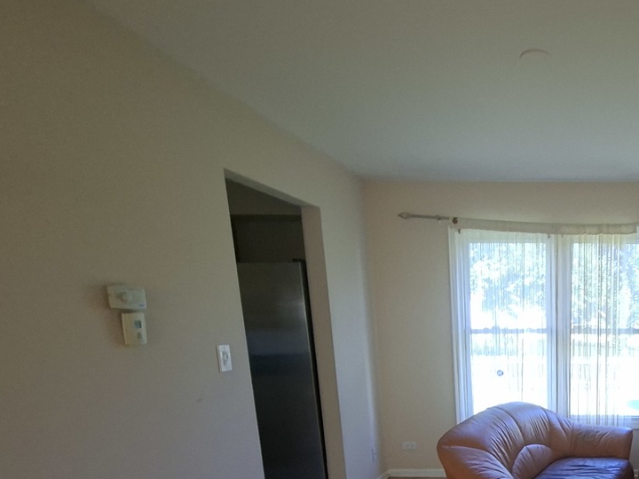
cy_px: 410
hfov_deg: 57.6
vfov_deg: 48.7
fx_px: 480
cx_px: 577
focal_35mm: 26
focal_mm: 1.74
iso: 50
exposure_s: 1/40
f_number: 2.2
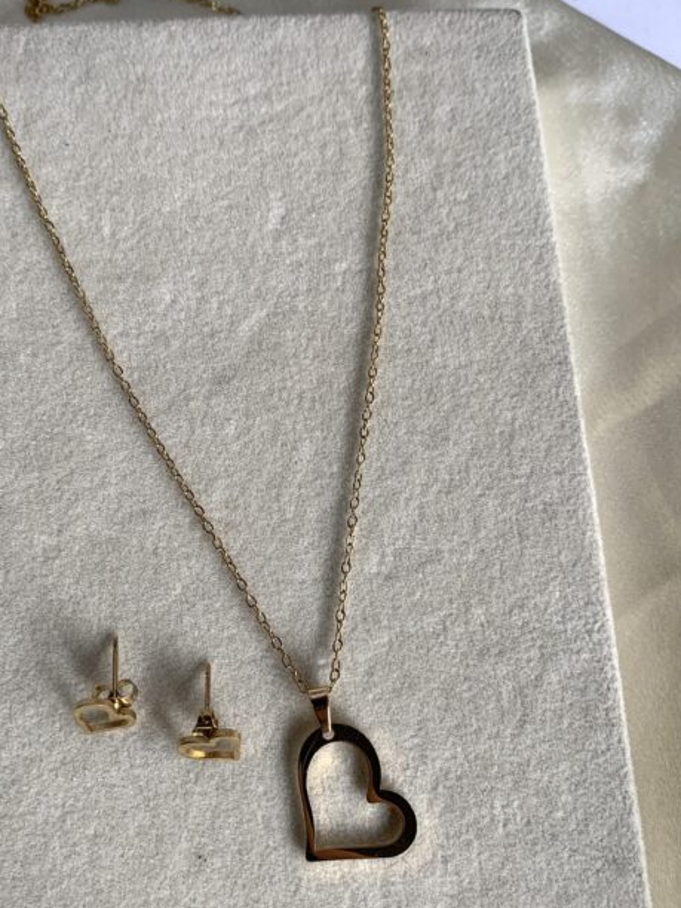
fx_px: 892
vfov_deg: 53.9
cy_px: 441
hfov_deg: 41.7
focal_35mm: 34
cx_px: 303
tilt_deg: -77.5
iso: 25
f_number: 1.8
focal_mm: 4.25
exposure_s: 1/123
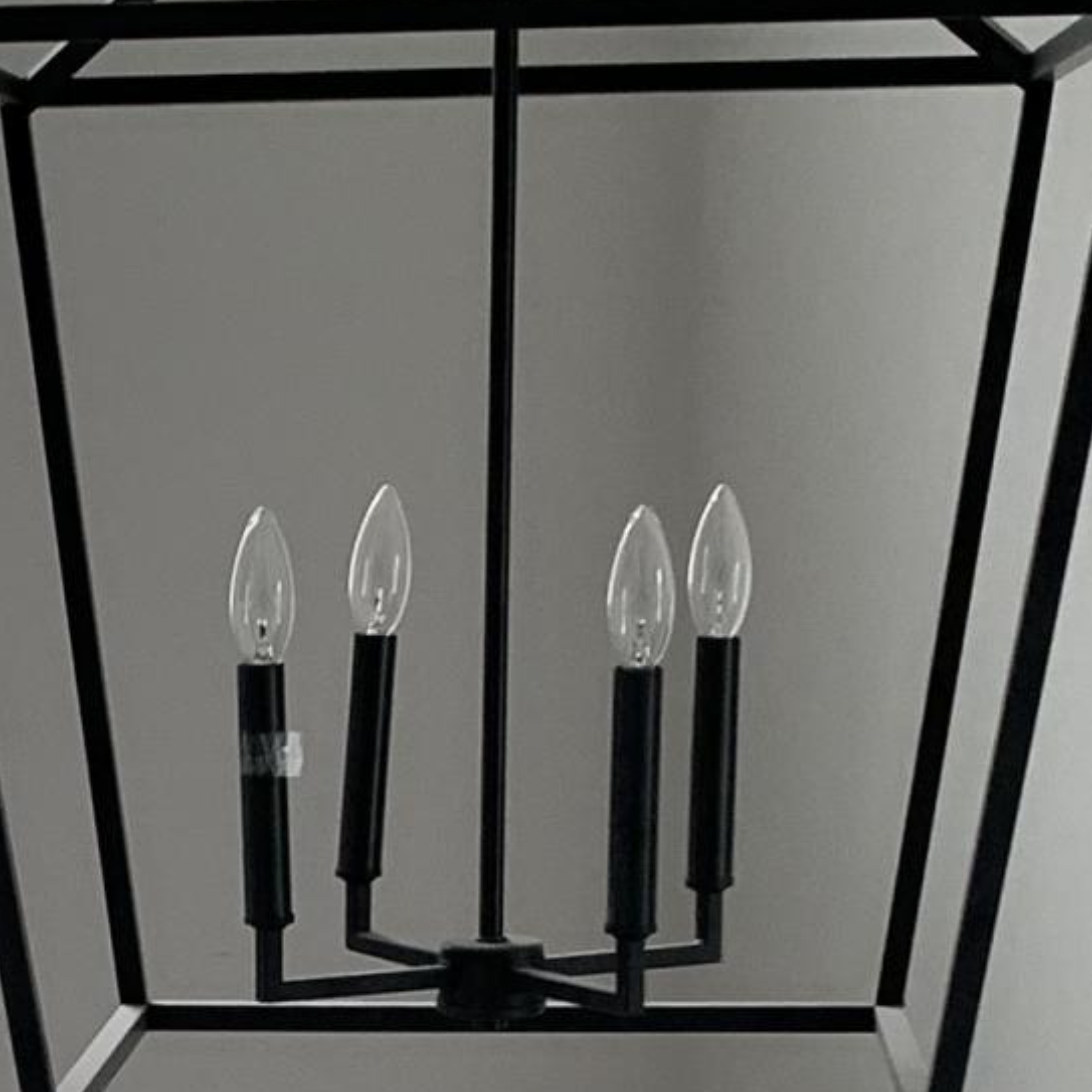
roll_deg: +1.2
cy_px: 1384
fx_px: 4533
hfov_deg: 13.6
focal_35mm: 127
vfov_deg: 13.3
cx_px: 52
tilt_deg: -13.4
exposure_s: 1/121
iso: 80
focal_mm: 4.25
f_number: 1.8
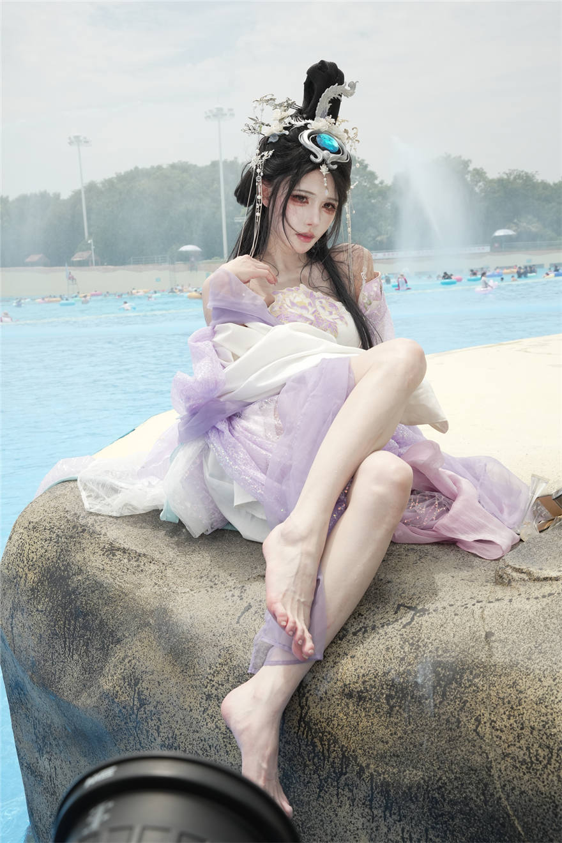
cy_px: 422
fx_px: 934
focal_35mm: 40
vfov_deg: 48.6
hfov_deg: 33.5
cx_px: 281
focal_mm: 39.9
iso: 1000
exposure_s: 1/2000
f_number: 10
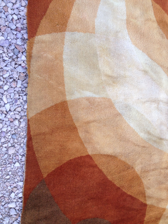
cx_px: 84
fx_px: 226
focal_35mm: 35
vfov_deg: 52.6
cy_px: 112
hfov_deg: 40.7
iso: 50
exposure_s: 1/60
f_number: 2.4
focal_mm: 4.28
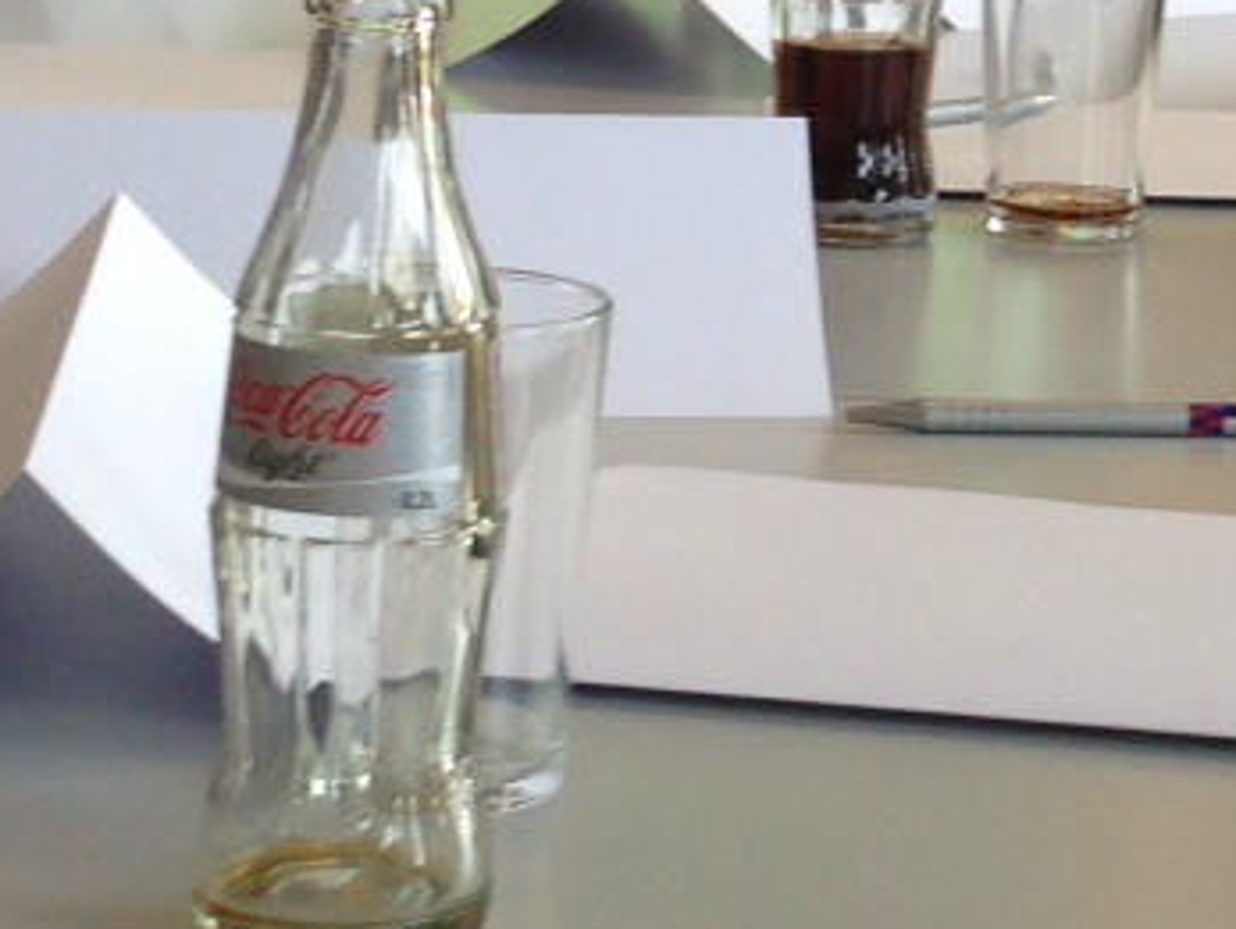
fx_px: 5540
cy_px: -288
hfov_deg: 12.7
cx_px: 990
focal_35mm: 155
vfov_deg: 9.4
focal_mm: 4.13
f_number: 2.4
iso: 50
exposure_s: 1/40
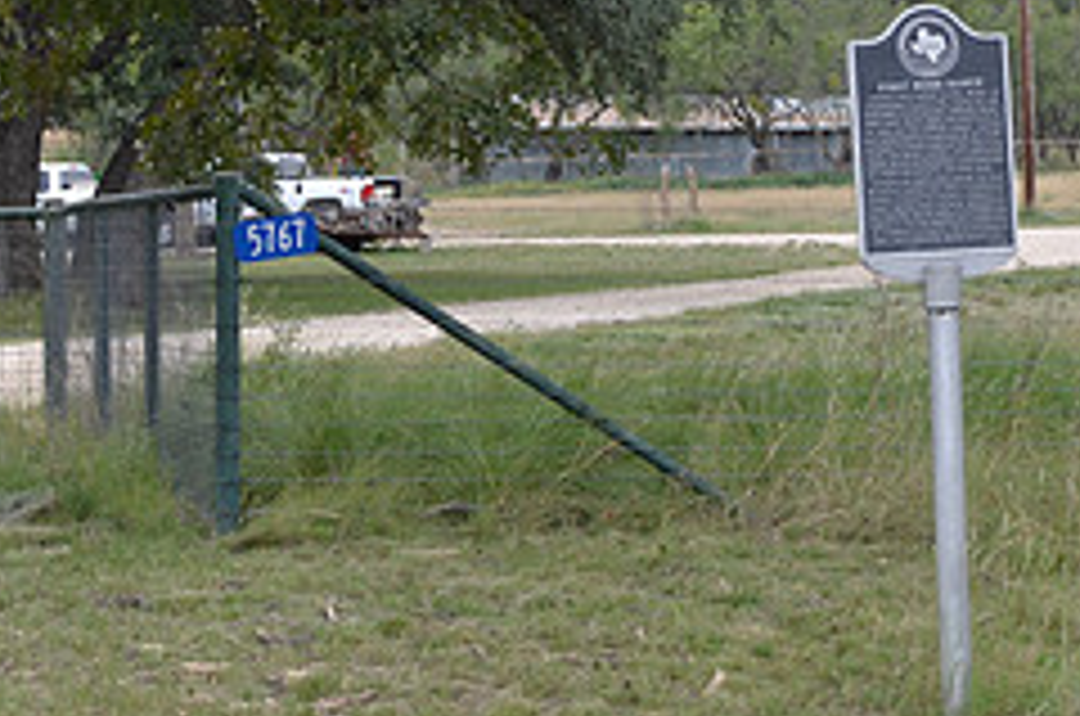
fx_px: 5000
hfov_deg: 12.2
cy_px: 302
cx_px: 981
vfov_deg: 8.2
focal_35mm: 167
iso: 250
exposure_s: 1/125
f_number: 5.6
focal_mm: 46
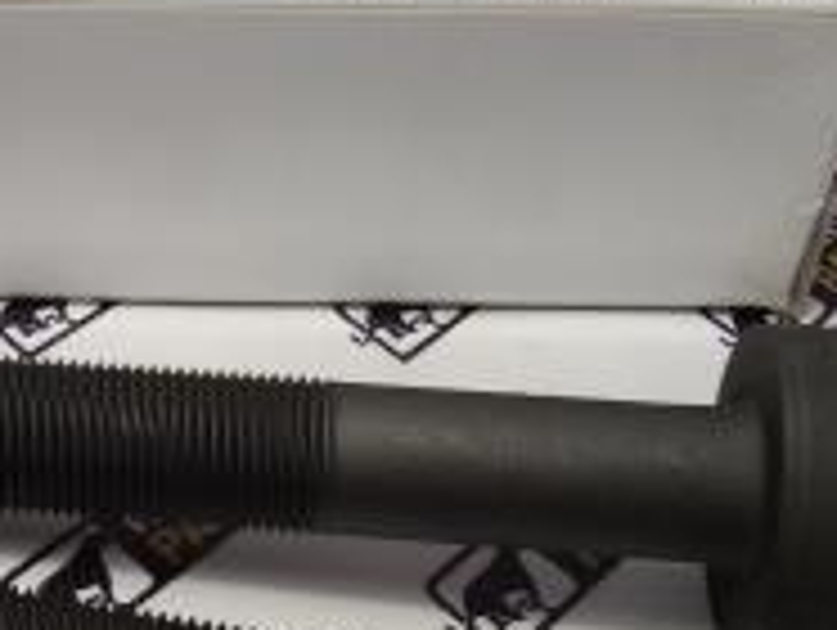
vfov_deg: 16.4
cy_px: 412
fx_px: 2179
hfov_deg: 20.7
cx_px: -94
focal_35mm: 90
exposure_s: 1/50
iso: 50
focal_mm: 2.93
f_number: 2.4
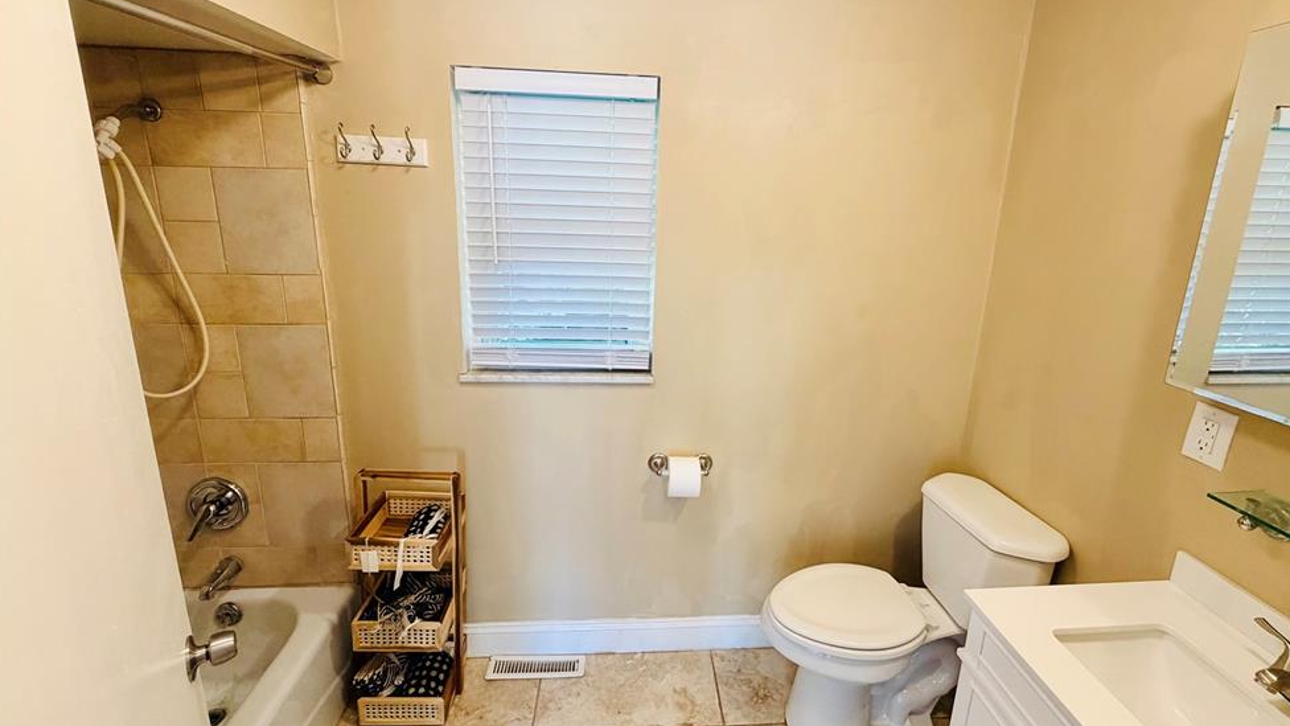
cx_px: 667
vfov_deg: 66.8
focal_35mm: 16
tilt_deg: -13.0
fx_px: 547
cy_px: 319
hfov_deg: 99.3
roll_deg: -1.3
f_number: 2.2
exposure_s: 1/60
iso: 250
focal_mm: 2.22
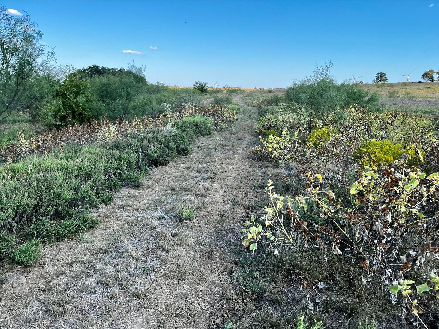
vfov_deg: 53.1
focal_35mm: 26
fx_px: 330
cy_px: 164
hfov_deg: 67.3
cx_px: 220
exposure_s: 1/1163
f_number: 1.6
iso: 50
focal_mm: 5.1
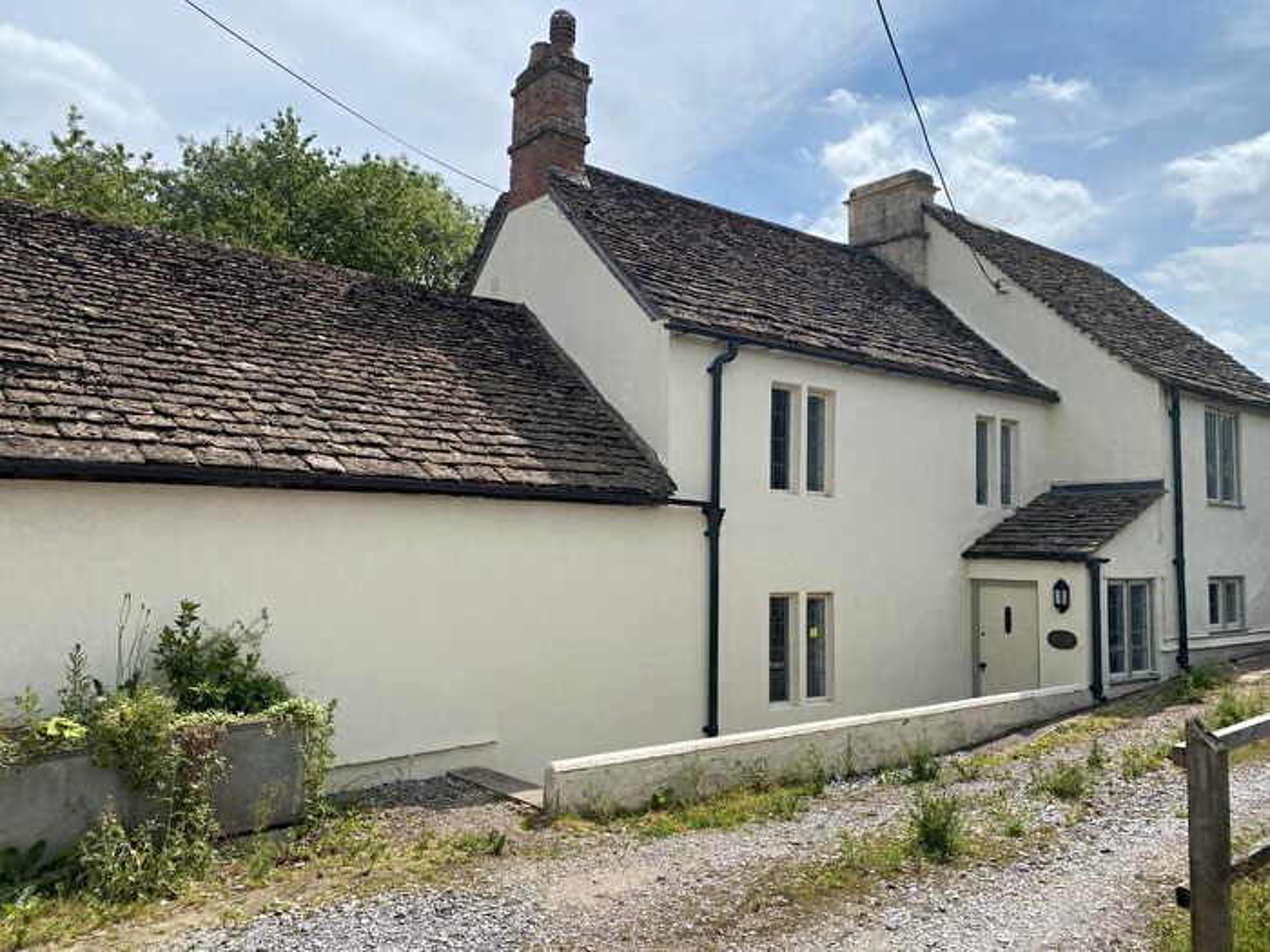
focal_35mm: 26
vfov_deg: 53.1
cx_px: 635
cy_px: 476
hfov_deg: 67.3
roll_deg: -0.6
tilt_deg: +4.1
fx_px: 954
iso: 32
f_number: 1.8
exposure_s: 1/4444
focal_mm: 4.25
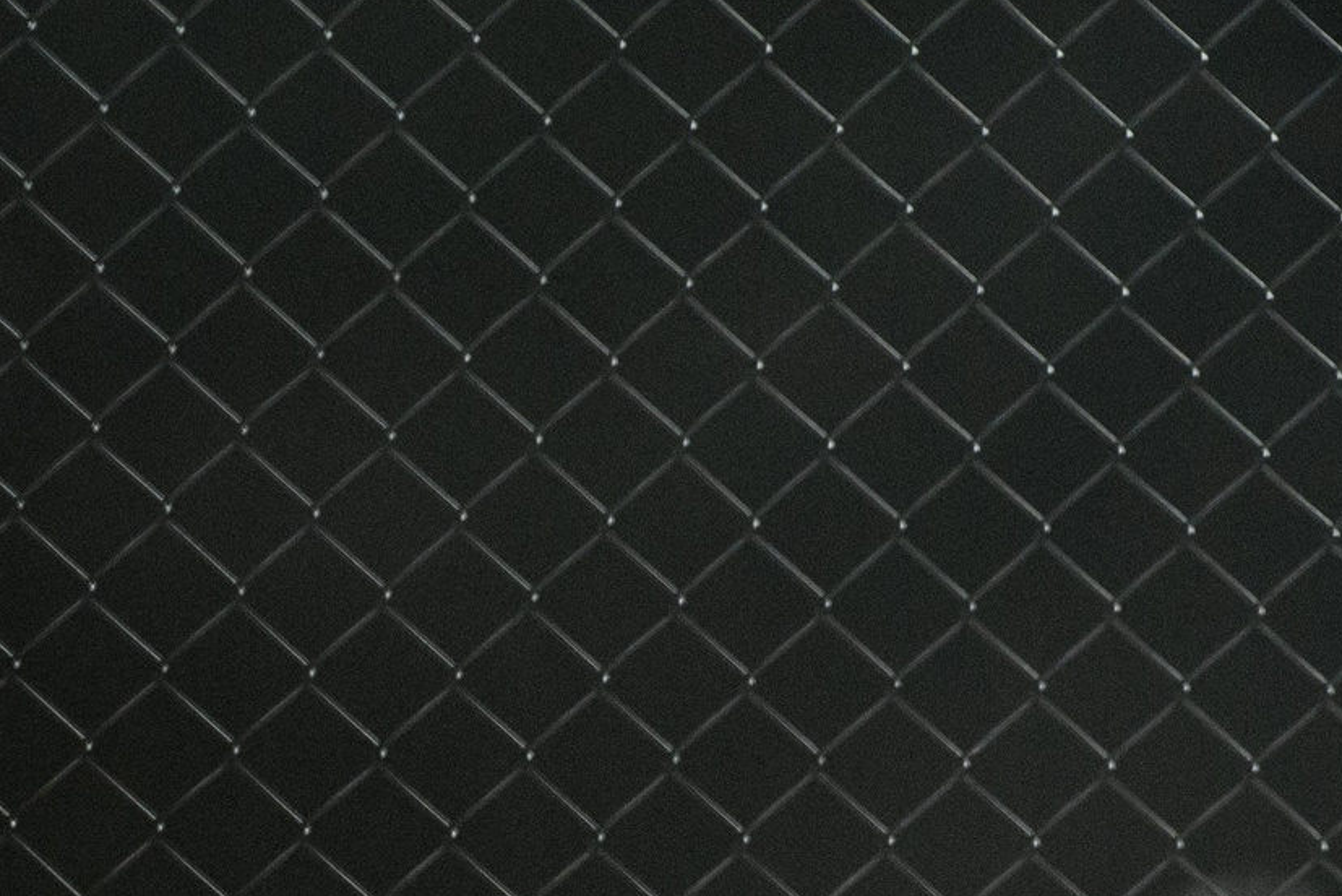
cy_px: 1379
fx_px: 14431
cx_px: 26
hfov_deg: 5.3
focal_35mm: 387
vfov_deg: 3.5
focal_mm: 125
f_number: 4
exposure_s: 1/800
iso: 2200
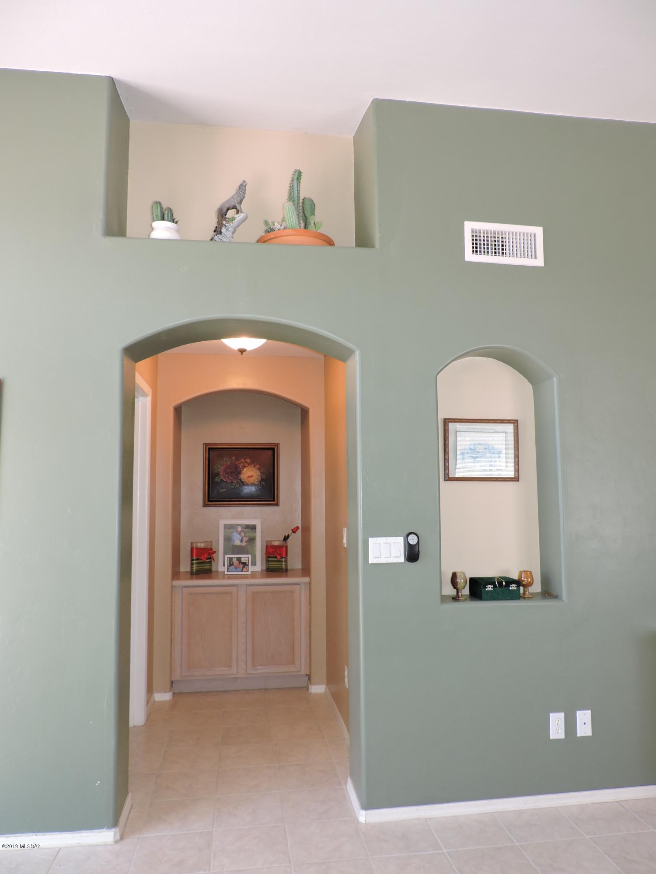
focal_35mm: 24
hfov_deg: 56.8
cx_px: 328
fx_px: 606
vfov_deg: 71.6
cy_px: 437
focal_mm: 4.3
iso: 200
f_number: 3
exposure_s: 1/40
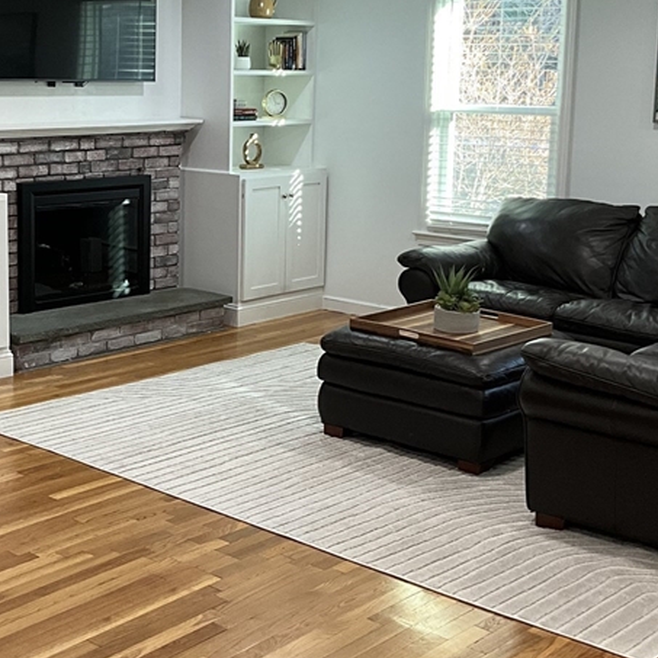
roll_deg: -0.6
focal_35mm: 58
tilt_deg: -9.5
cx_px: 186
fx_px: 1247
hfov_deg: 29.2
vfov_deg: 29.5
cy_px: 267
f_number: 1.8
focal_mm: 3
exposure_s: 1/60
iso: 80
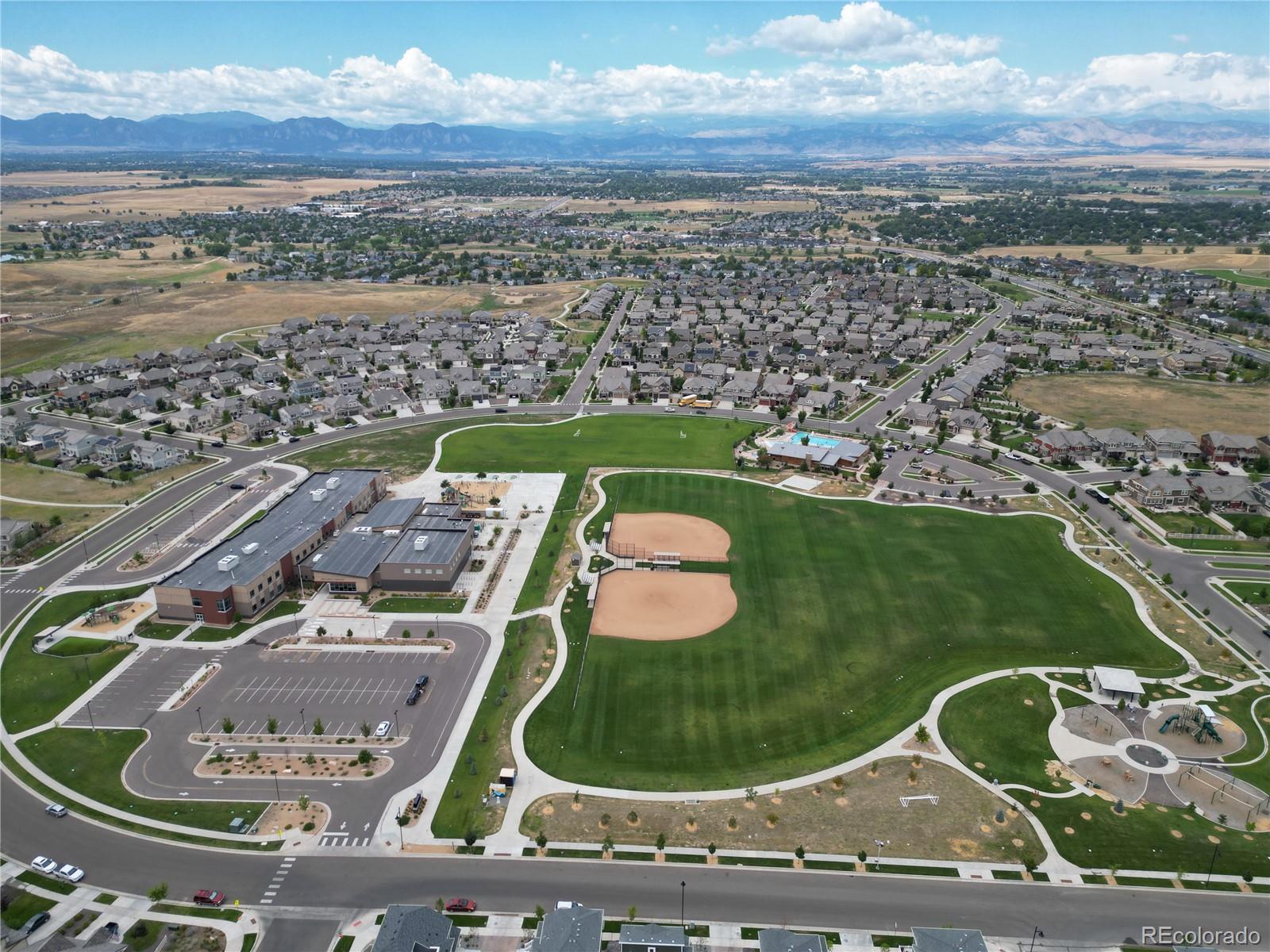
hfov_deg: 71.6
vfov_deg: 56.8
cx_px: 635
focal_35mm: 24
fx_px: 881
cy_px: 476
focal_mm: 6.72
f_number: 1.7
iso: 120
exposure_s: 1/2500
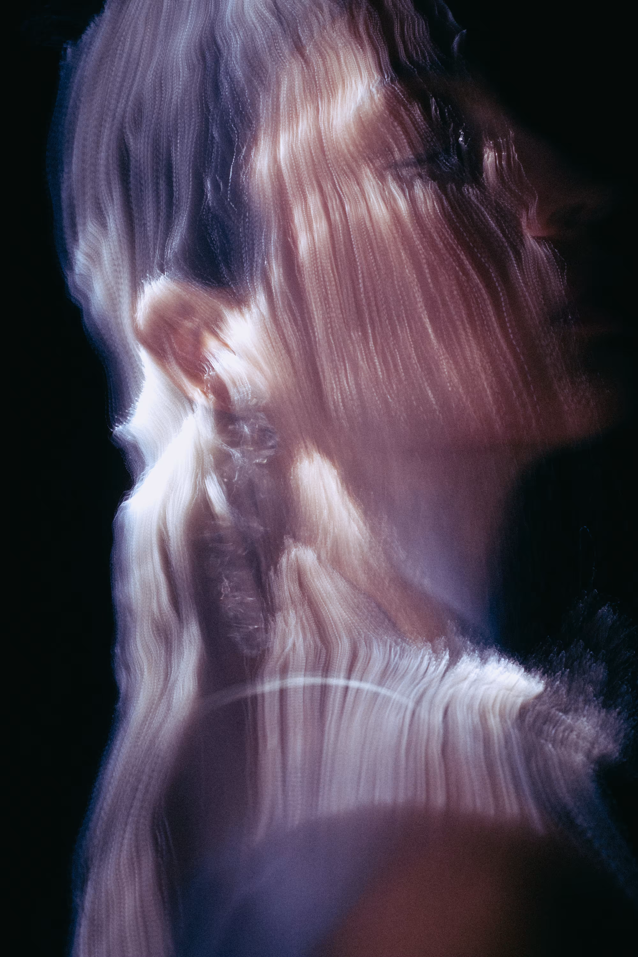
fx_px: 1329
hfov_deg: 27.0
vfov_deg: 39.6
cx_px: 319
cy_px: 478
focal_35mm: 50
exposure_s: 4
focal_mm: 50
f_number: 7.1
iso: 50
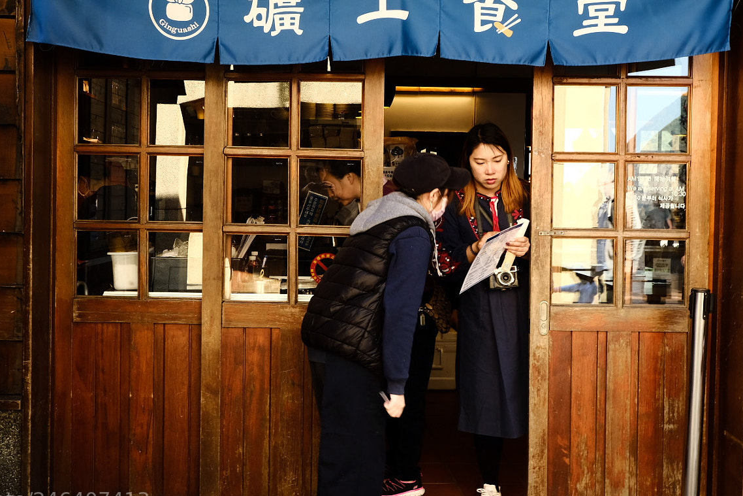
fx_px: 929
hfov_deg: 43.5
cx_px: 330
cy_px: 202
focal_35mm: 45
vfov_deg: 29.8
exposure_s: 1/30
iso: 400
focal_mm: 21.4
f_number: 9
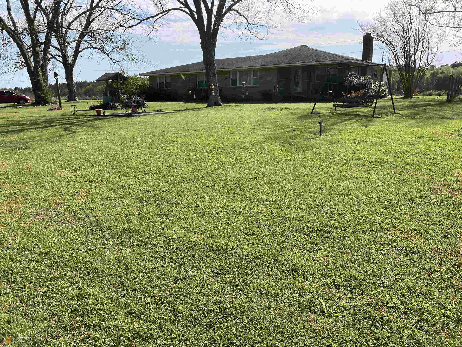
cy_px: 174
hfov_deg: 63.4
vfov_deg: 49.7
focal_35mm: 28
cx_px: 231
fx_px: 374
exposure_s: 1/1845
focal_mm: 3.99
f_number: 1.8
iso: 20
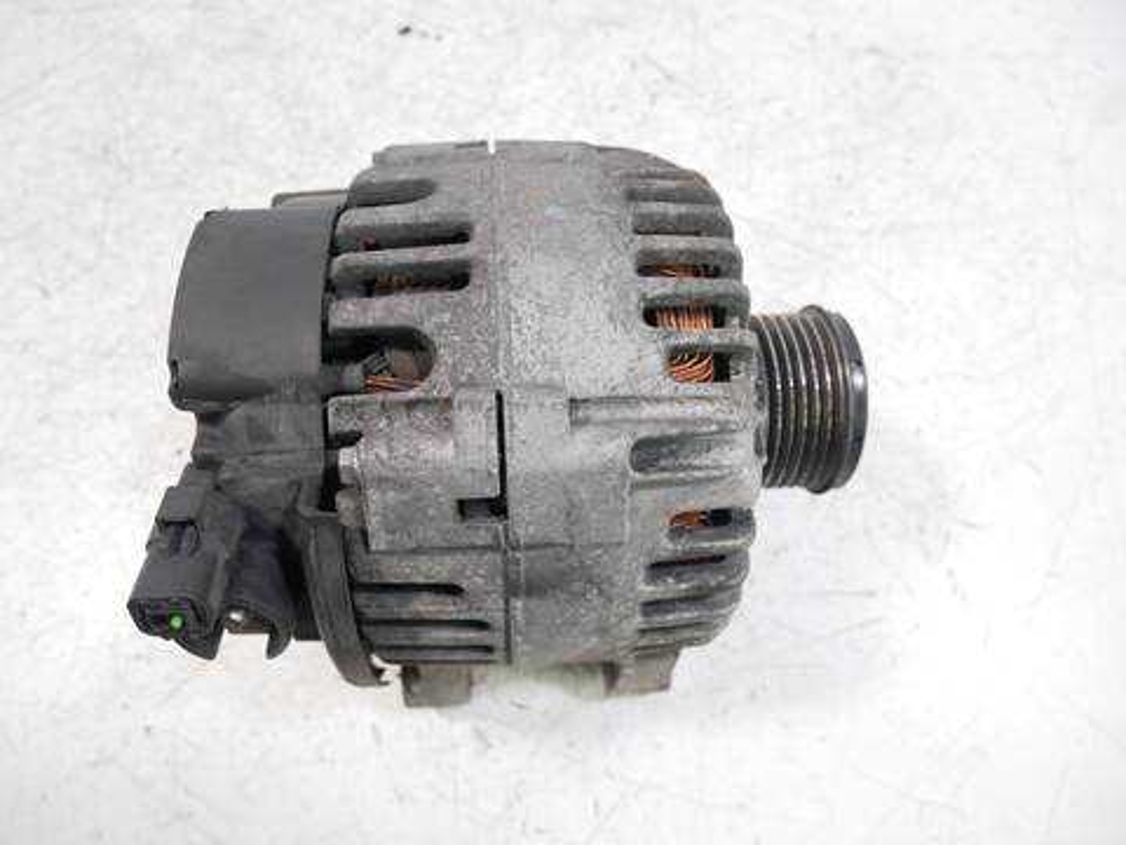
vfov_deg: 56.8
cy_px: 422
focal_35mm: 24
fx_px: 781
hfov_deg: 71.6
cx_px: 563
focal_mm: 12
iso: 1250
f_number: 3.5
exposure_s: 1/60
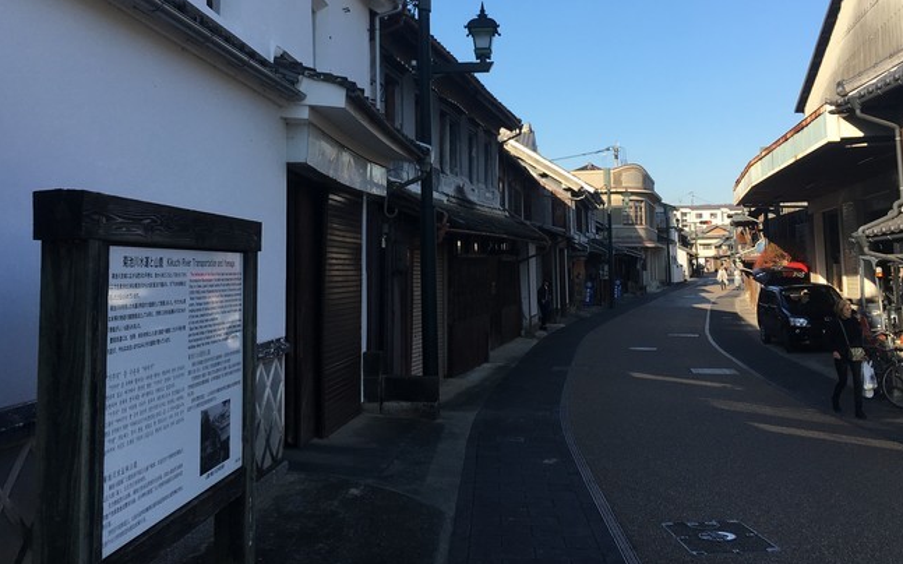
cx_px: 465
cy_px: 173
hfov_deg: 51.5
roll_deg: +0.5
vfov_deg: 33.2
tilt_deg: +5.1
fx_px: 935
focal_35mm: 38
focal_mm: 4.15
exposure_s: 1/1068
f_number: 2.2
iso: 25
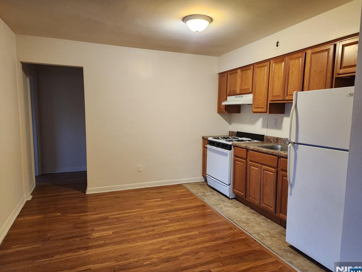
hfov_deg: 71.6
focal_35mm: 24
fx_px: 251
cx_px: 183
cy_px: 136
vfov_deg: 56.8
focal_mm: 6.4
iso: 500
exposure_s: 1/120
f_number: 1.8
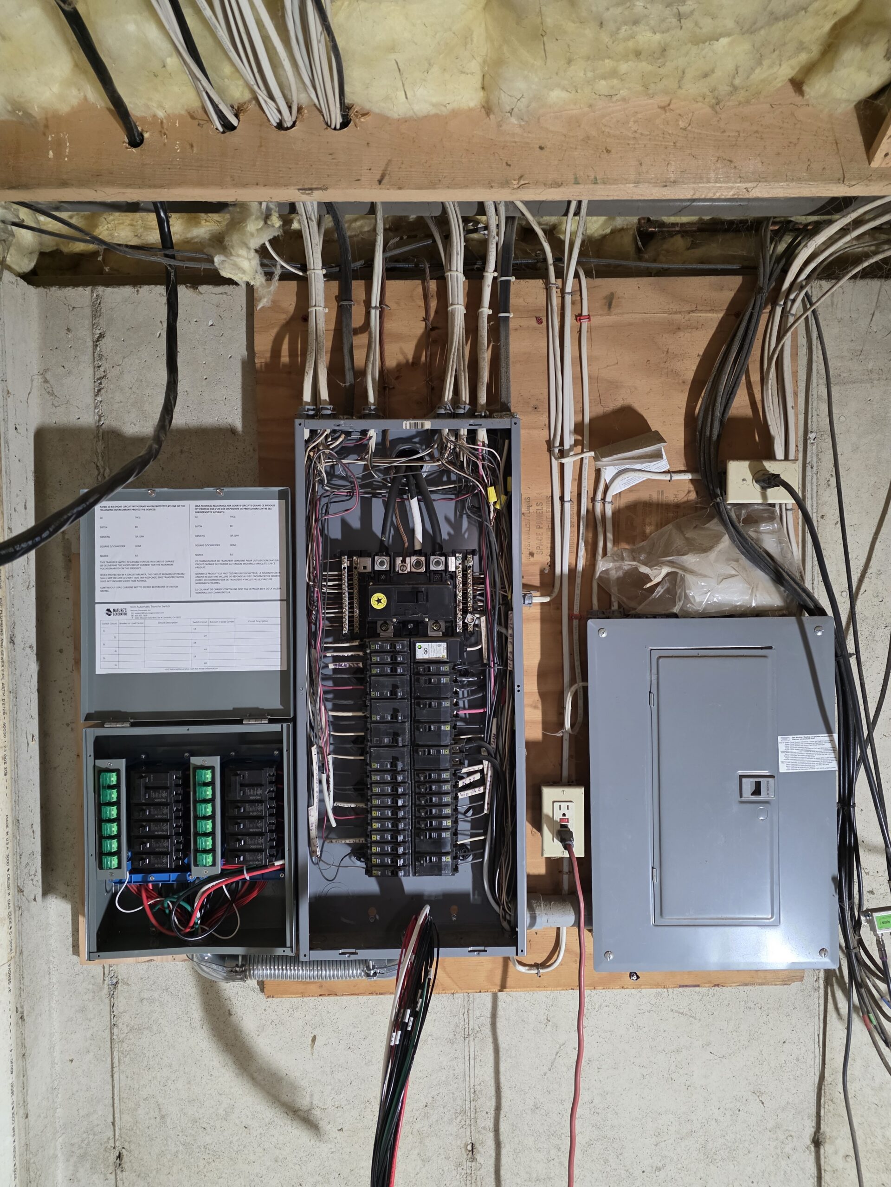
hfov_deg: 58.9
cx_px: 446
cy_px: 594
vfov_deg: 73.9
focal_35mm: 23
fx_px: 789
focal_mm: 6.3
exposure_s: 1/120
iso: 640
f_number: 1.7
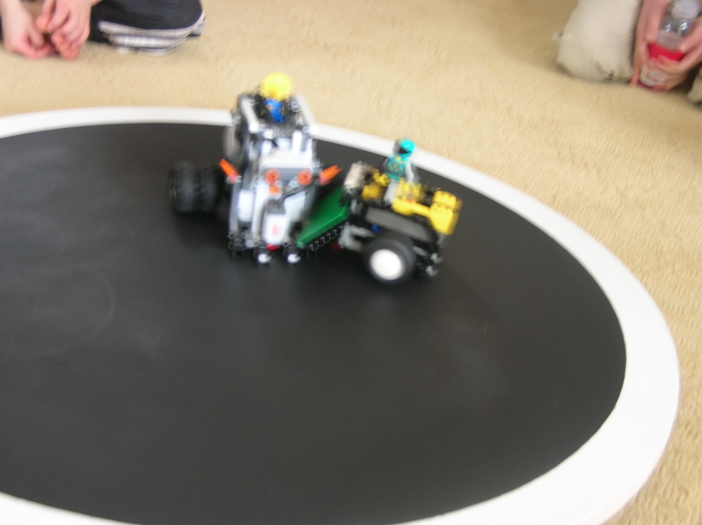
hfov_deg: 33.3
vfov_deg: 25.2
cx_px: 351
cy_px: 262
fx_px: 1175
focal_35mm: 58
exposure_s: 1/9.4
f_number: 3.1
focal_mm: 9.6
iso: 50
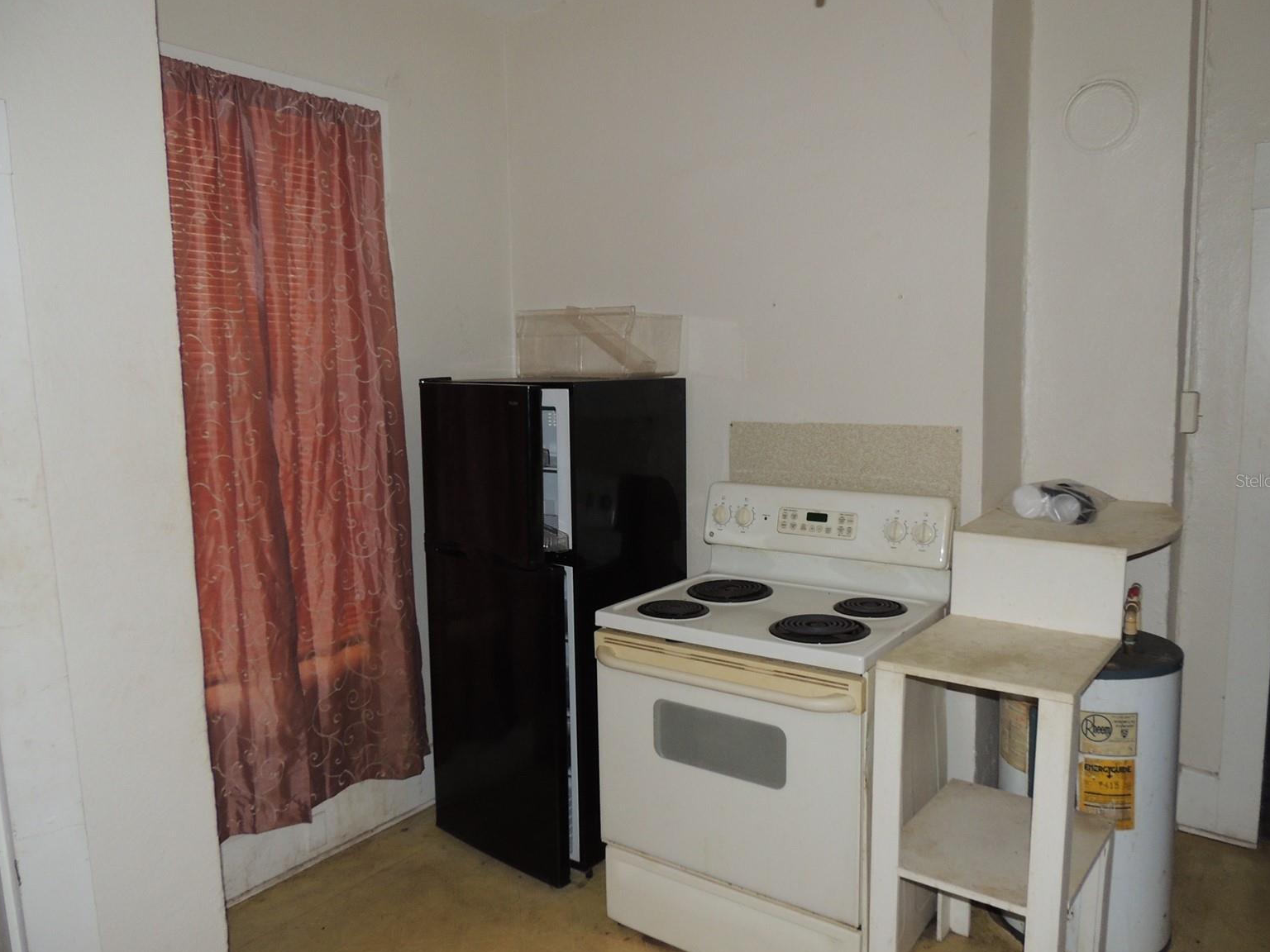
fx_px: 917
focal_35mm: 25
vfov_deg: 54.9
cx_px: 652
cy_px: 480
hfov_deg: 69.4
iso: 200
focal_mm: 4.3
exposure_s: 1/30
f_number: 3
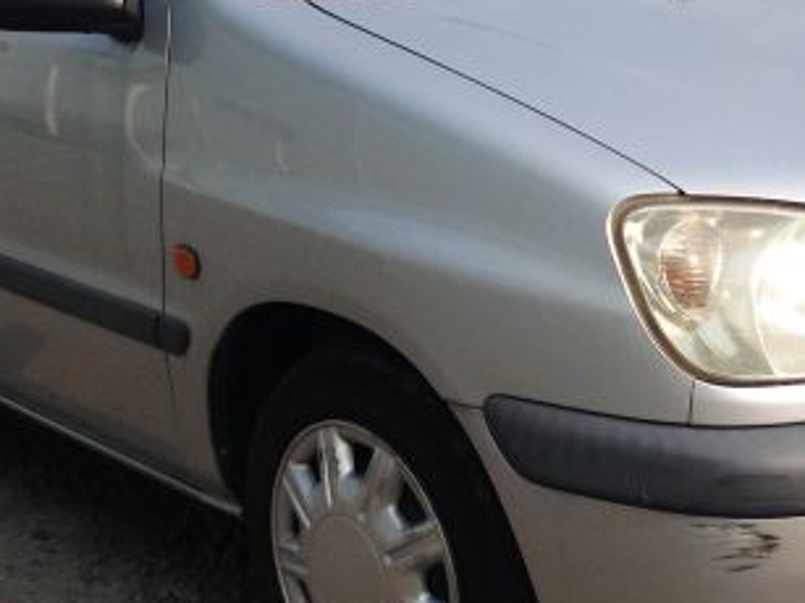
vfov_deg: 17.2
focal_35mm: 86
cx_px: 543
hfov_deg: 22.7
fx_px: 1999
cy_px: 275
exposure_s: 1/1550
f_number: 2.4
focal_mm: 4.12
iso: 50
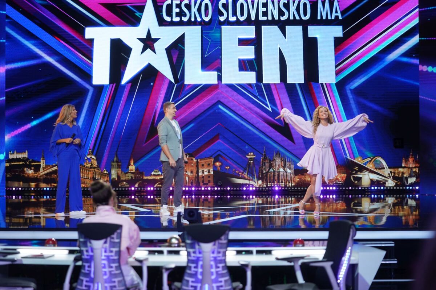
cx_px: 218
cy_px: 145
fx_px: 1029
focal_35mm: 85
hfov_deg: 23.9
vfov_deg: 16.1
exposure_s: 1/160
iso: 1600
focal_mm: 85
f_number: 2.8
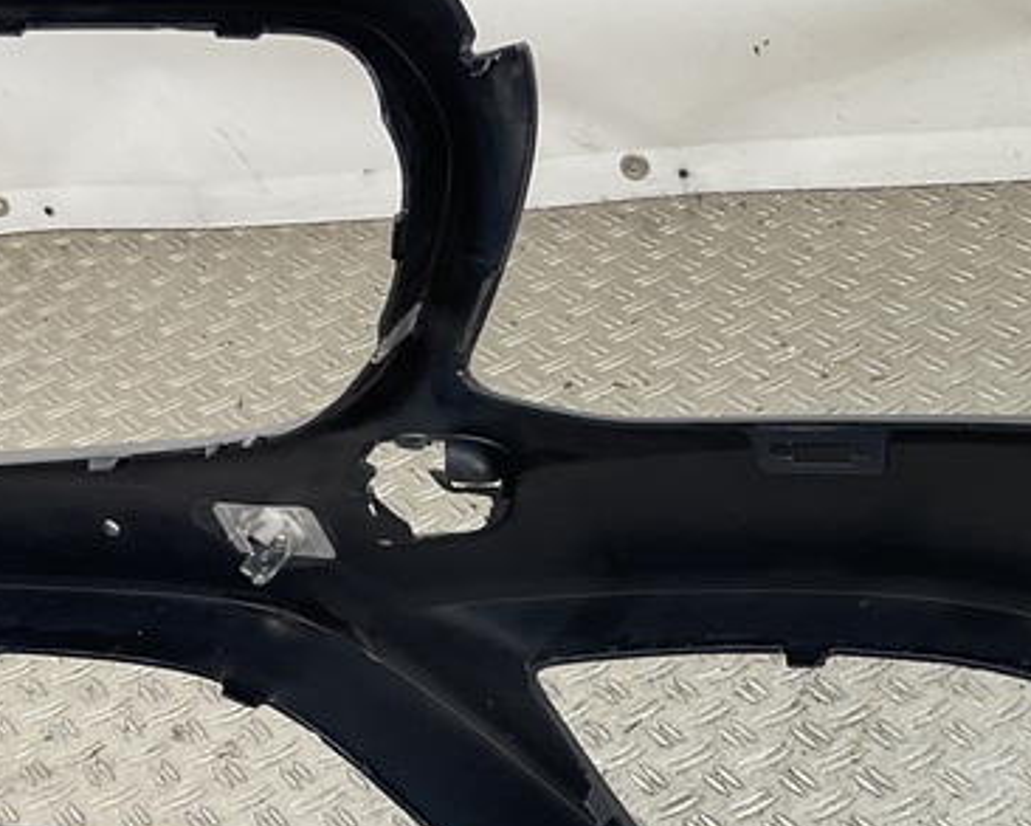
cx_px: 679
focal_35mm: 78
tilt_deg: -37.7
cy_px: 739
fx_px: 2381
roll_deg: +12.1
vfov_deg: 19.3
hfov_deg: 24.3
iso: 32
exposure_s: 1/120
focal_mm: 3
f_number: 1.8
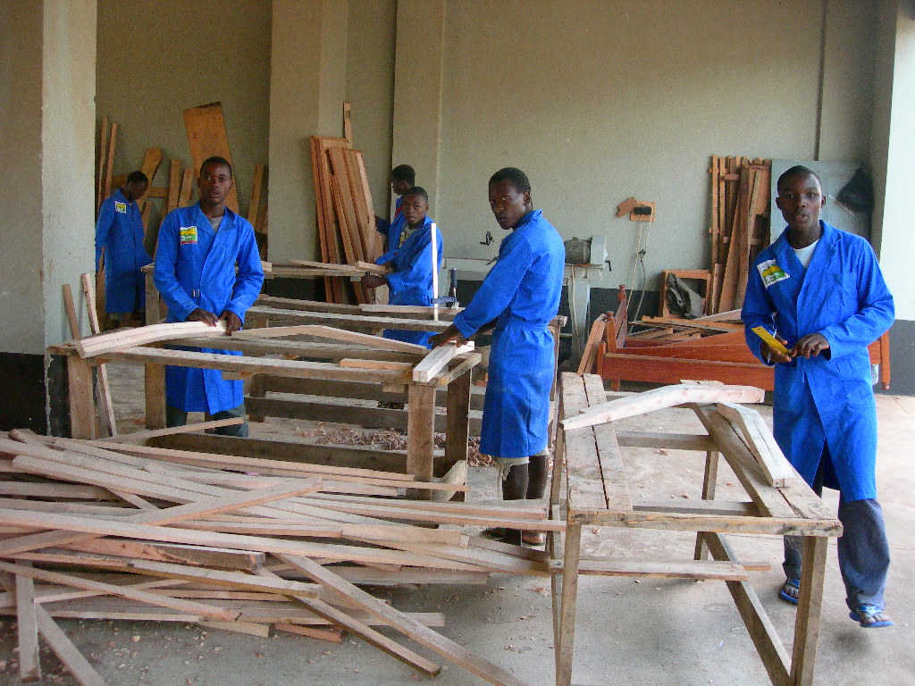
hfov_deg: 49.0
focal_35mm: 38
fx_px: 1004
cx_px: 458
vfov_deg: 37.7
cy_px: 343
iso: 400
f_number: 2.8
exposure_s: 1/233
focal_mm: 7.8
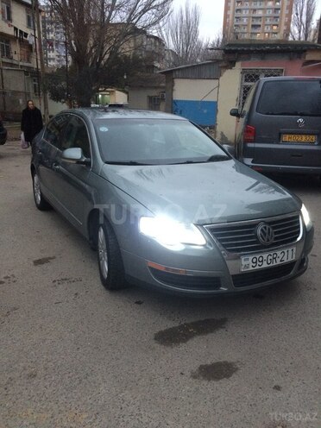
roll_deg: -2.9
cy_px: 214
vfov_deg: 61.7
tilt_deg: -19.6
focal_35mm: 29
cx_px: 160
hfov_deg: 48.2
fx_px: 359
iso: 250
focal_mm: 4.15
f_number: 2.2
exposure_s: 1/33
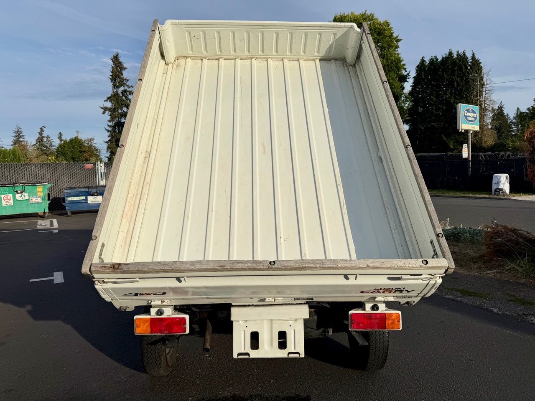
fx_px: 371
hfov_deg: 71.6
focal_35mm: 24
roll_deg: +2.1
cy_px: 200
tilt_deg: -4.6
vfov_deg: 56.8
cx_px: 268
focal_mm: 6.76
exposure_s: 1/8130
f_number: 1.78
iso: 80
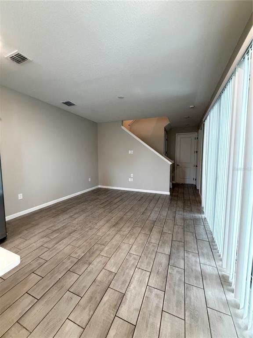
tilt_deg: -5.2
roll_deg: +0.4
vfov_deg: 102.1
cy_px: 169
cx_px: 126
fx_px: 136
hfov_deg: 85.7
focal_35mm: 14
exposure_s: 1/60
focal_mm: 2.22
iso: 800
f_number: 2.2
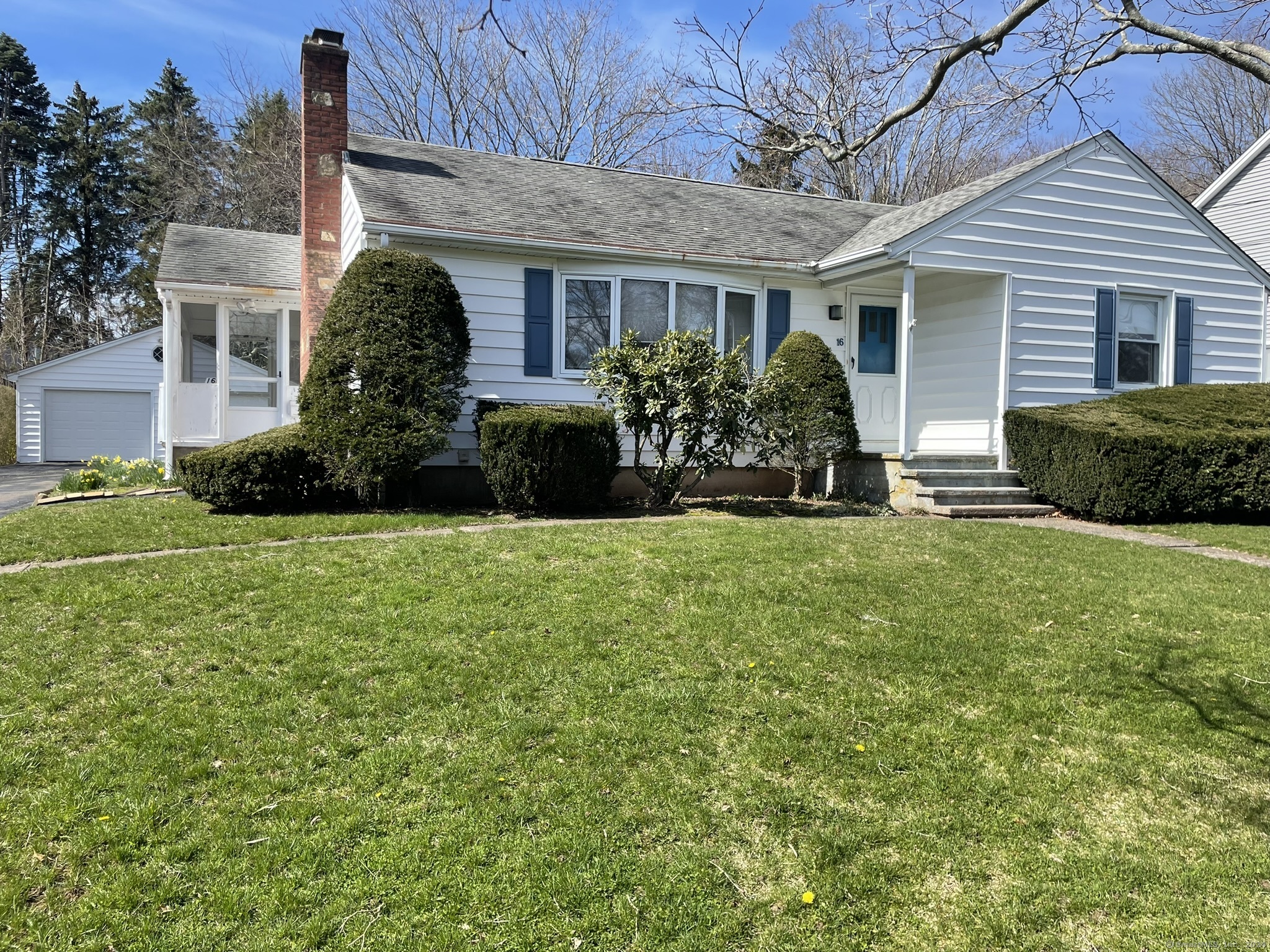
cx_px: 635
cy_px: 476
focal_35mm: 26
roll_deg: -0.1
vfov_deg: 53.1
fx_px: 954
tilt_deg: -1.7
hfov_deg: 67.3
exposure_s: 1/2132
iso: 32
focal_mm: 4.2
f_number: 1.6
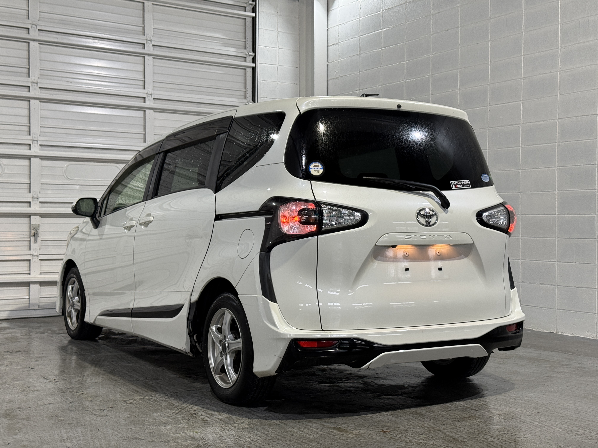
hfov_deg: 39.7
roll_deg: -0.5
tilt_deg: +0.2
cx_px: 299
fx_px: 829
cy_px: 224
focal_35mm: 48
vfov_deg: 30.3
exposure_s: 1/60
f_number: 1.78
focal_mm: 6.76
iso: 64
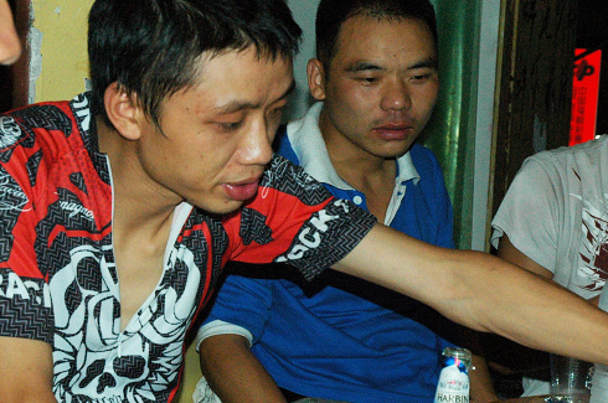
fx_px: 1652
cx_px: 283
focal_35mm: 98
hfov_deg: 20.8
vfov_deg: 13.9
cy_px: 257
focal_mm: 40
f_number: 7.1
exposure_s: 1/250
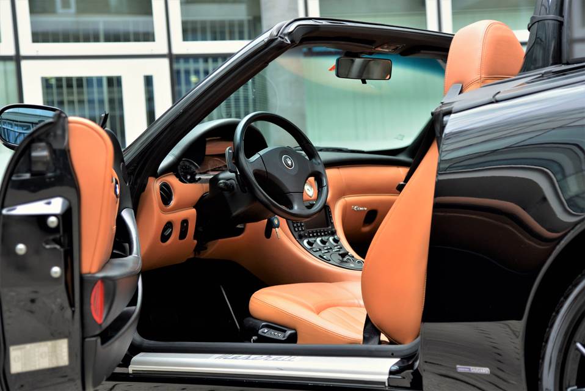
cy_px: 196
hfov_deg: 32.4
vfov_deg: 21.9
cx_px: 292
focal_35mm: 62
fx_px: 1008
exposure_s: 1/30
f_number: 4
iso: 900
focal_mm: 62
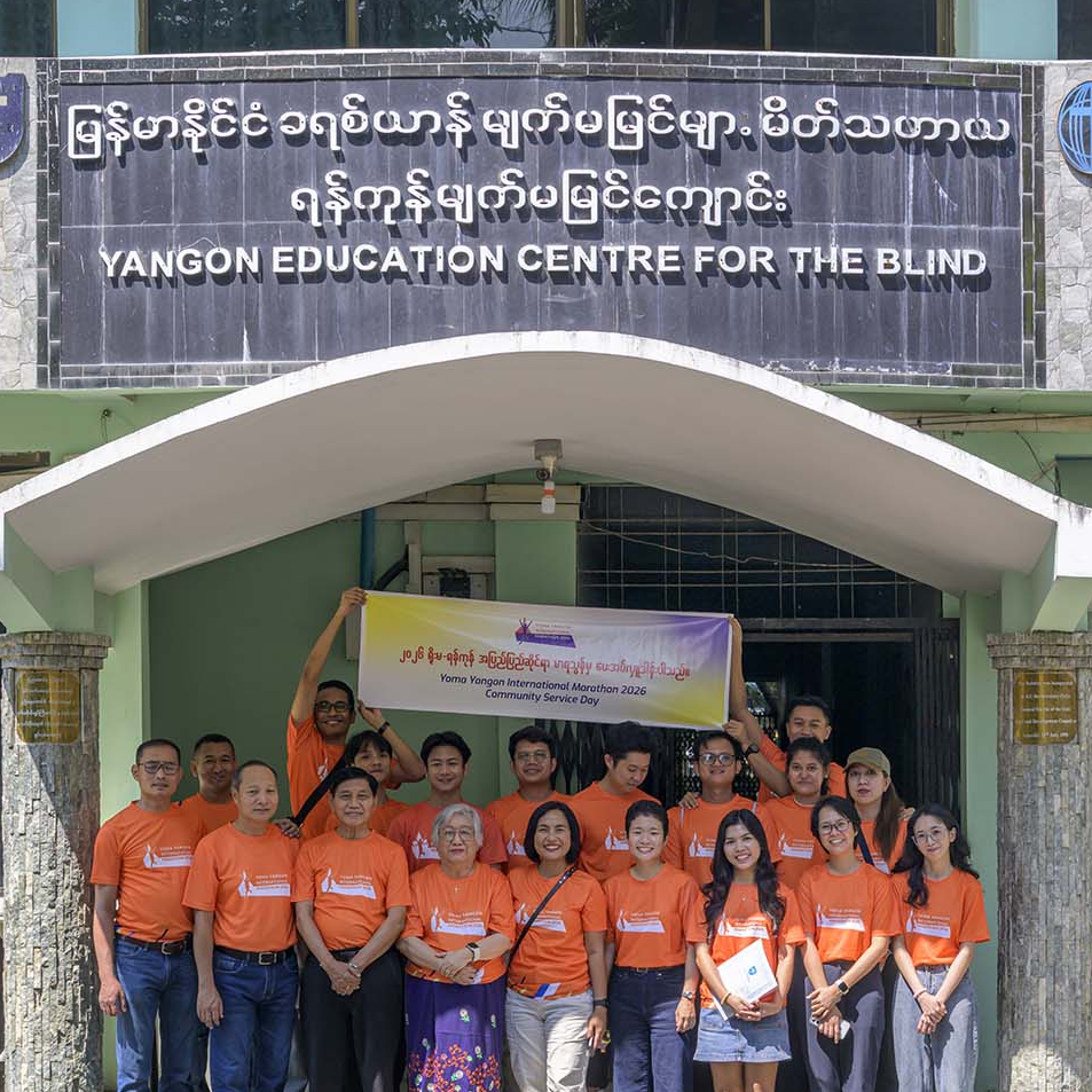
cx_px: 547
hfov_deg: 18.3
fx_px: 3391
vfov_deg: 18.3
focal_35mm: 95
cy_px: 572
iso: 250
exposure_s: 1/250
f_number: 8
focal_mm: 74
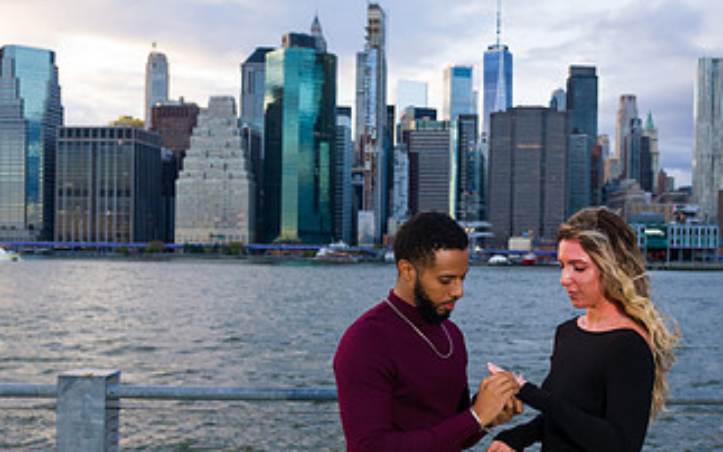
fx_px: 867
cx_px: 450
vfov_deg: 29.1
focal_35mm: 44
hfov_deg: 44.9
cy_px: 279
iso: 250
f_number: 4
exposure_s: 1/200
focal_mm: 24
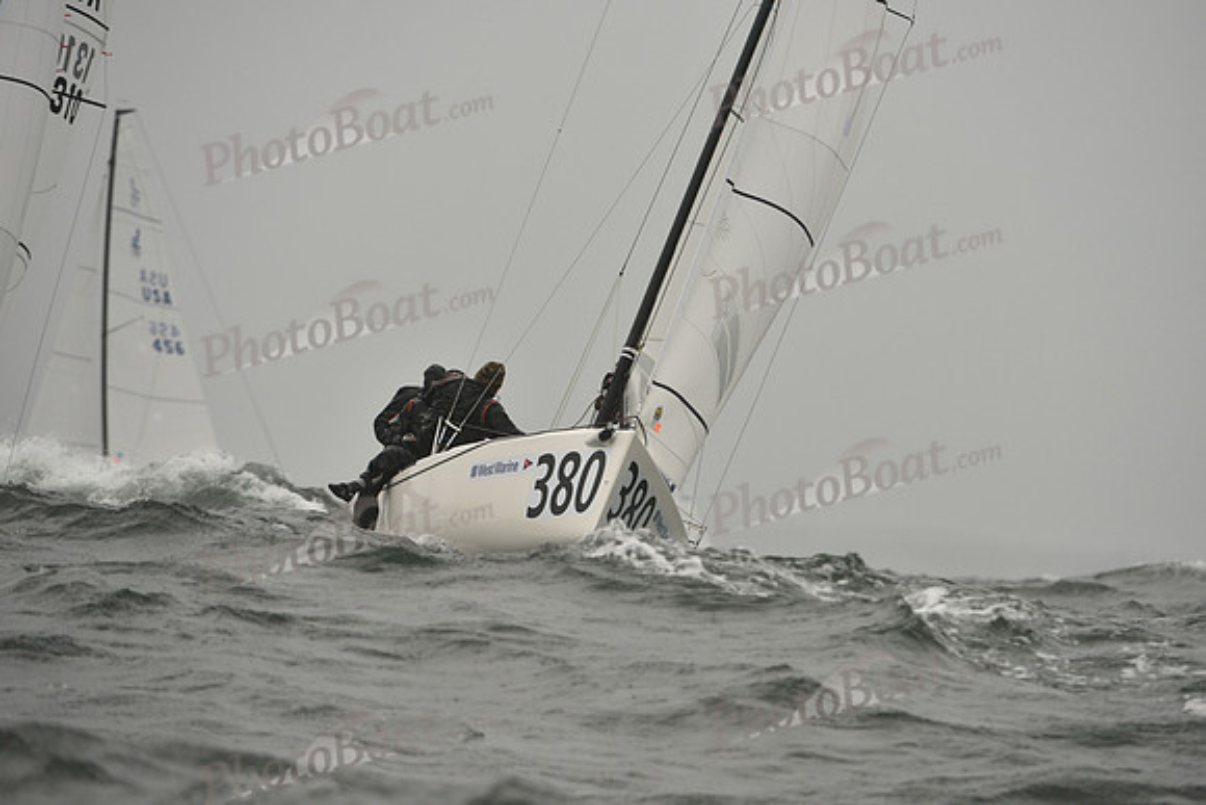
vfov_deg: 3.8
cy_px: 402
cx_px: 603
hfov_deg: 5.7
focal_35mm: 360
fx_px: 12062
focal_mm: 360
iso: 400
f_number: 6.3
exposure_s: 1/1000
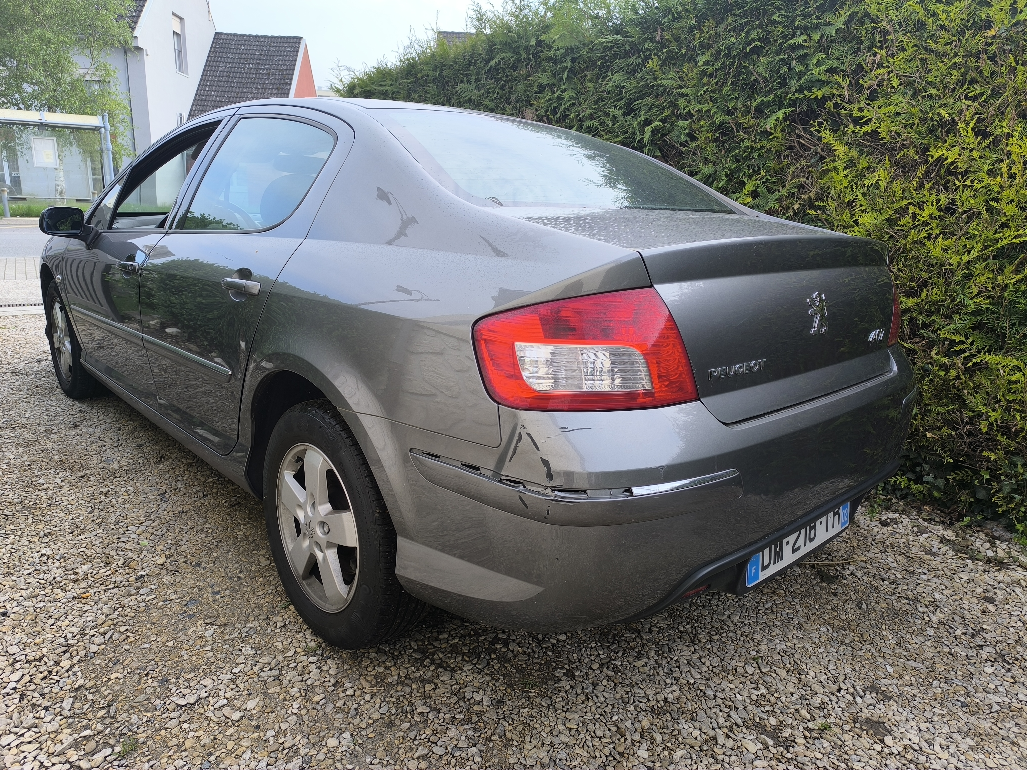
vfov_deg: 58.9
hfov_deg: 73.9
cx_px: 514
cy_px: 385
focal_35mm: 23
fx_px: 682
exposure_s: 1/292
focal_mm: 6.14
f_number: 1.65
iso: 50
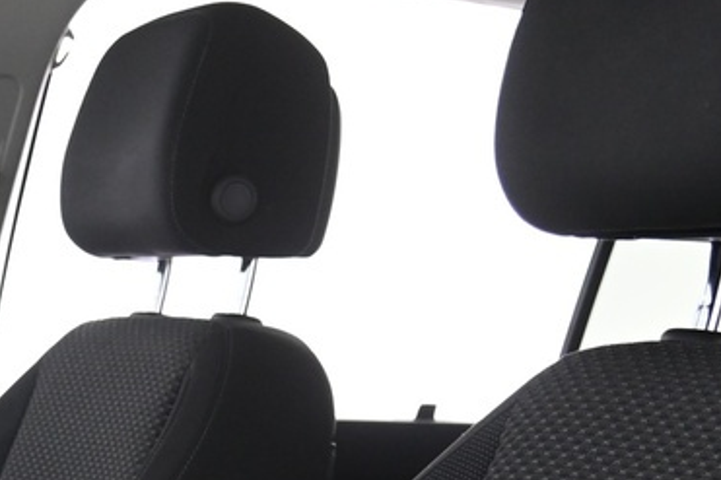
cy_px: 964
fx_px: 2102
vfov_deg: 11.7
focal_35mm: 105
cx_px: -229
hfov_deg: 18.1
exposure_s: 1/15
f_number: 4
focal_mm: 24
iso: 2000
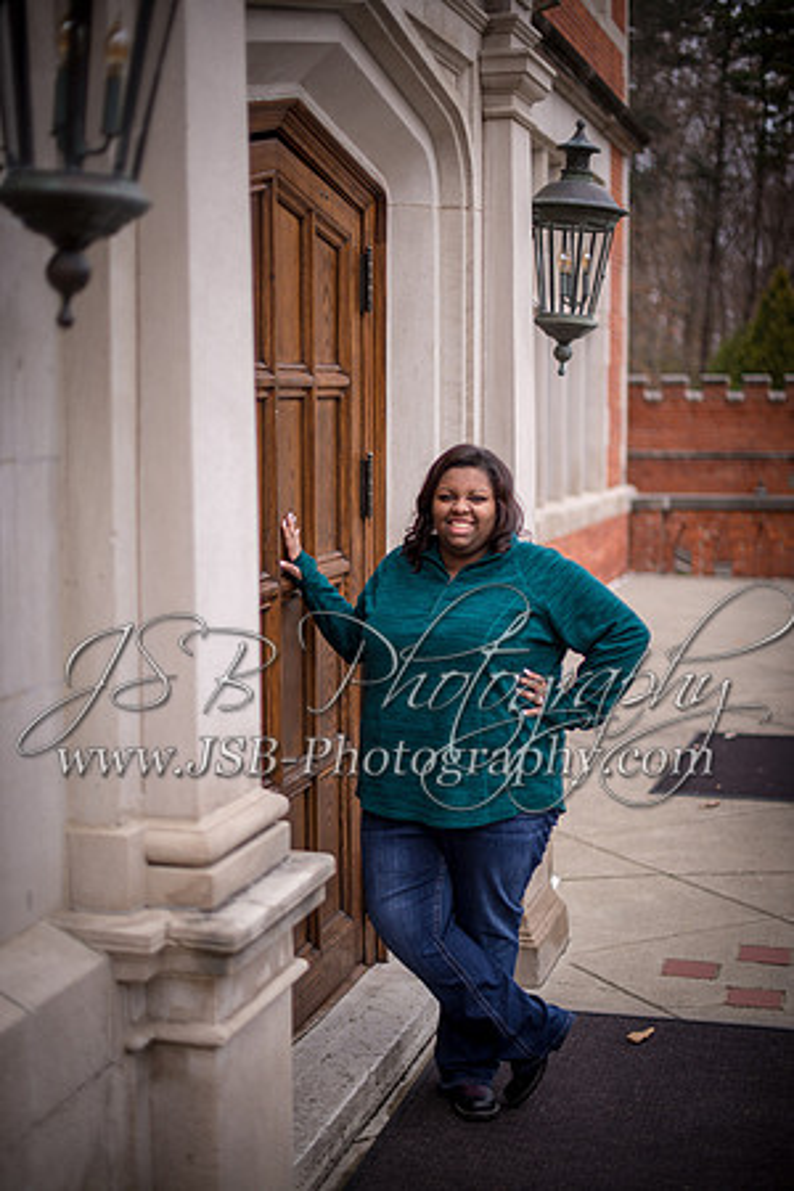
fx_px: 1654
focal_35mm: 50
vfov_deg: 39.6
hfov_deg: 27.0
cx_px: 397
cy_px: 596
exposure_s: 1/125
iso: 200
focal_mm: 50
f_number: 1.4
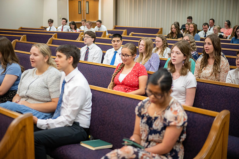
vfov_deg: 27.0
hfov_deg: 39.6
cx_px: 120
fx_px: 332
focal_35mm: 50
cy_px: 80
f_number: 1.8
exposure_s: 1/400
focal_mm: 50
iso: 1600
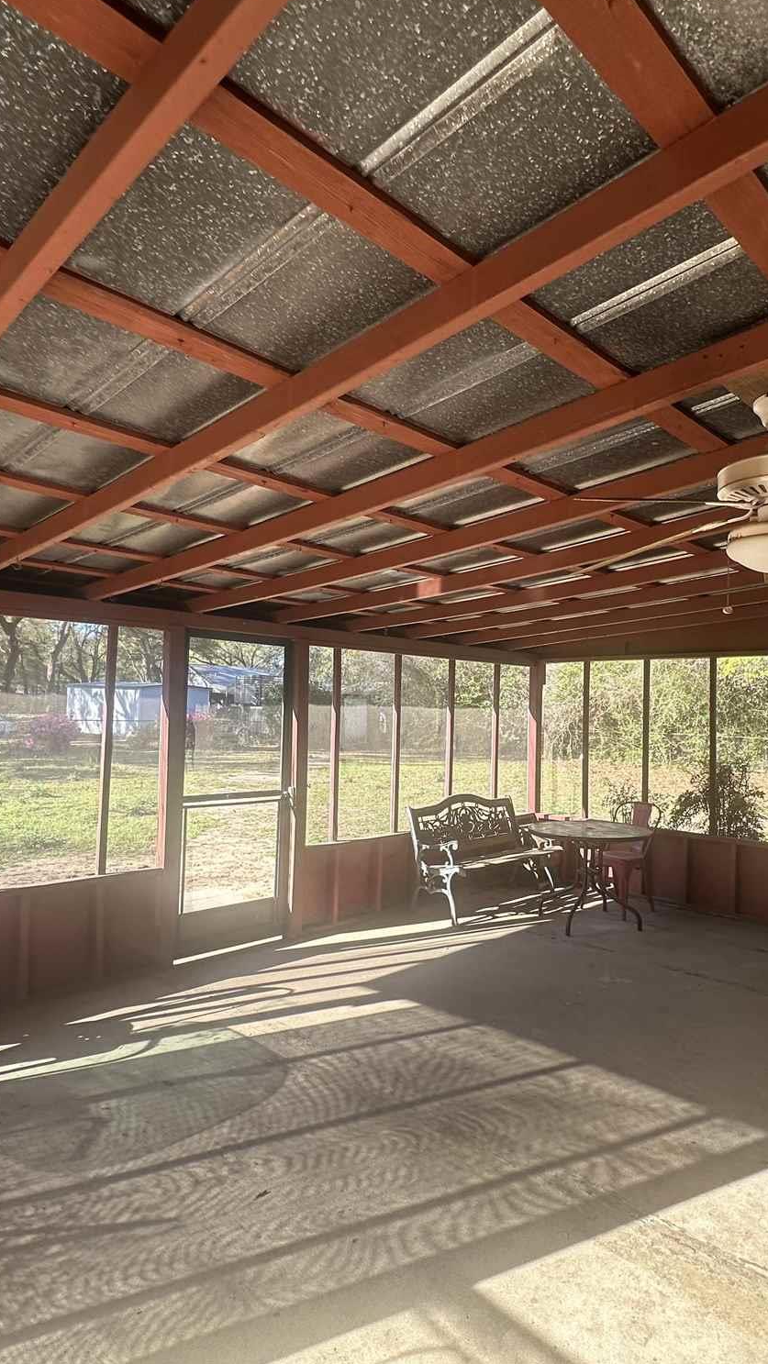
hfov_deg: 53.1
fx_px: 760
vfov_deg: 83.8
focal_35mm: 21
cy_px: 676
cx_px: 478
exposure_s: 1/182
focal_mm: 2.22
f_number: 2.2
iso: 40
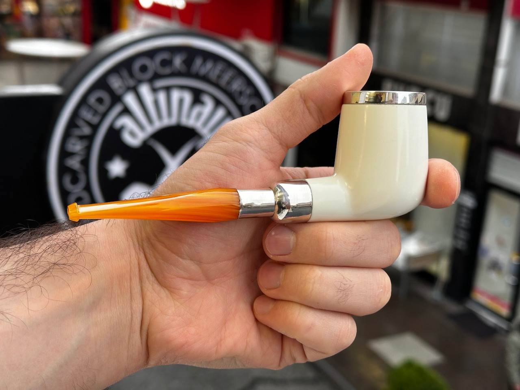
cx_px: 260
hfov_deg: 39.7
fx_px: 721
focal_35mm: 48
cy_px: 195
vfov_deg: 30.3
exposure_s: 1/106
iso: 80
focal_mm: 6.86
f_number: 1.78
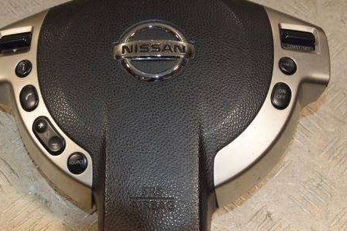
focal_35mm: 65
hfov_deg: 31.0
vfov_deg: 20.9
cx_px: 160
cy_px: 117
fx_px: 626
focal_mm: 30
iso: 800
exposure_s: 1/200
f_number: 9
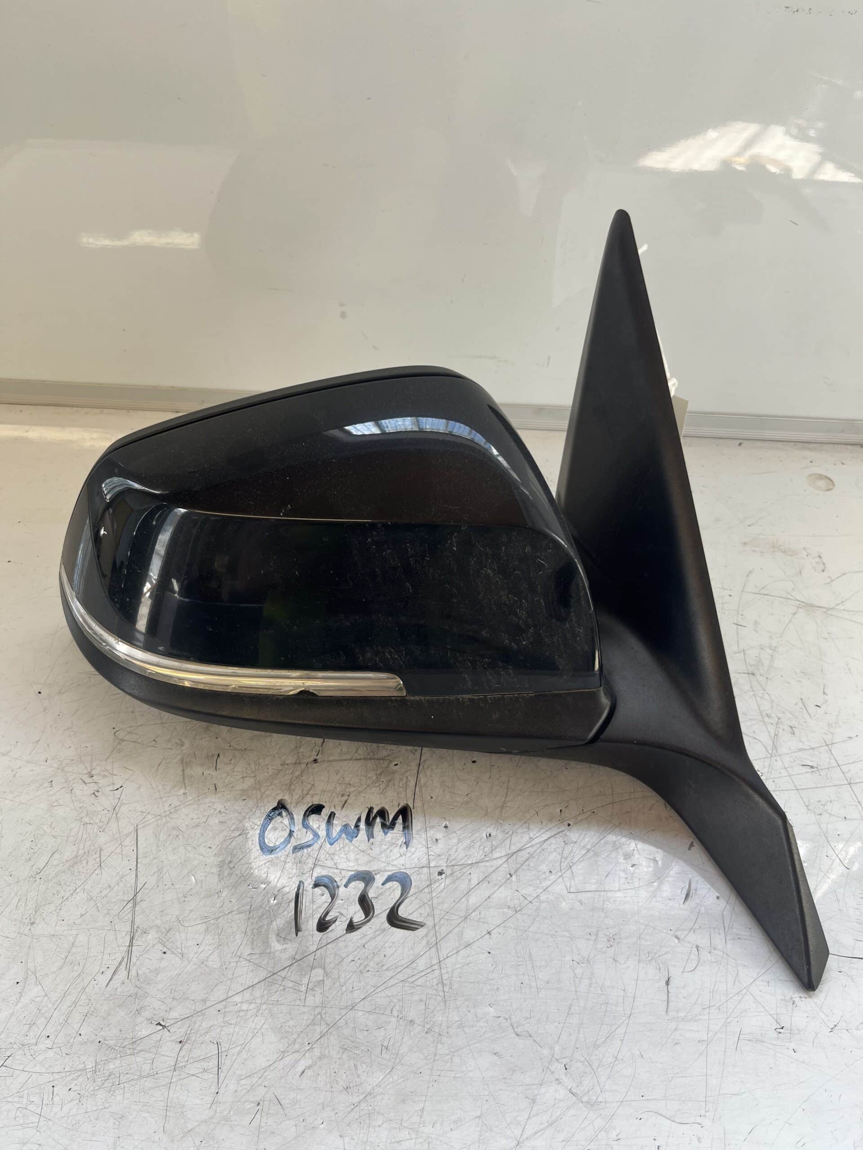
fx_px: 864
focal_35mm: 26
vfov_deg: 67.3
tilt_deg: -44.6
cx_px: 432
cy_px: 575
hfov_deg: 53.1
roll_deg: -3.3
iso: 40
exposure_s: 1/122
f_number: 1.6
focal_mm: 5.1
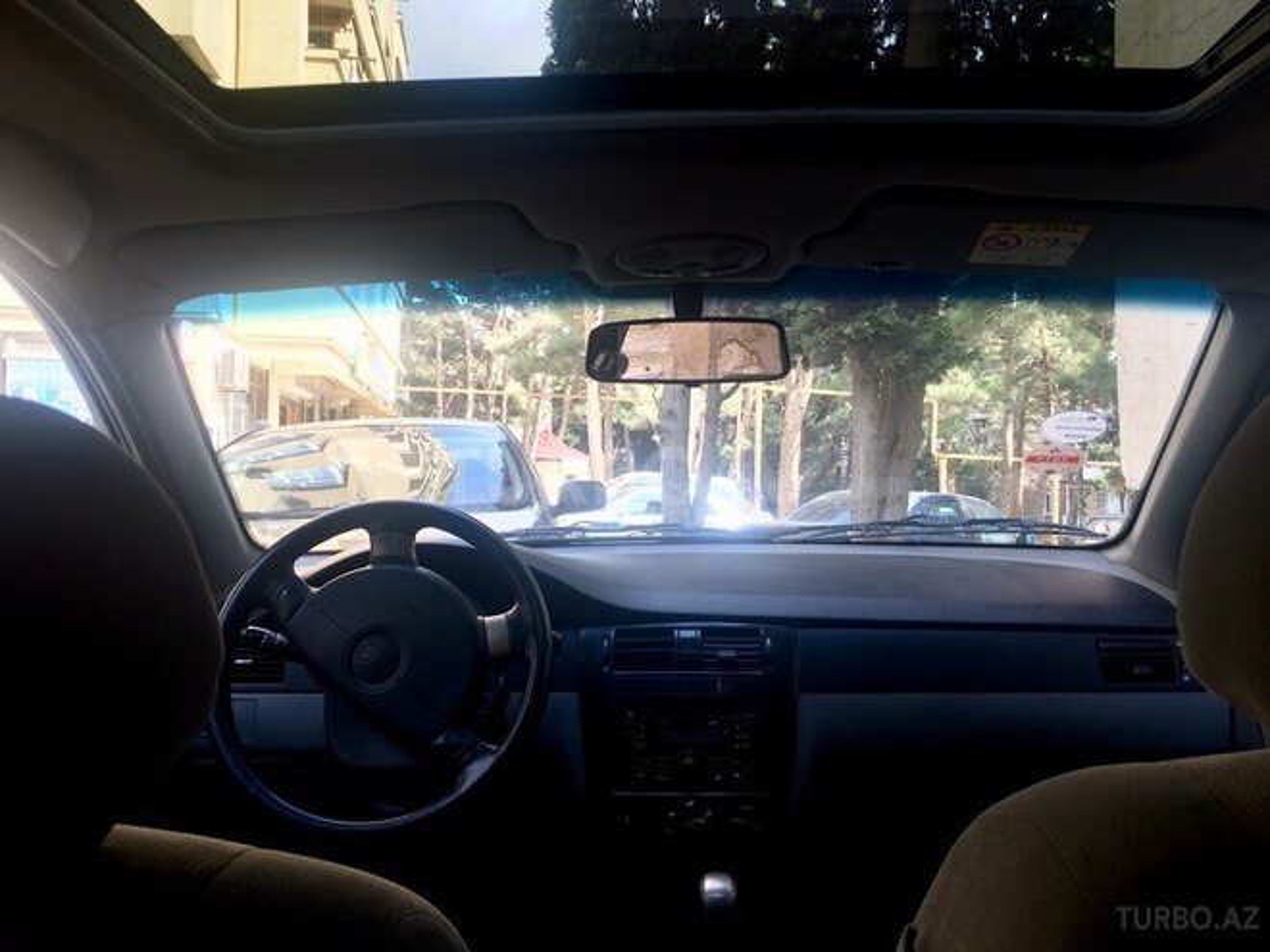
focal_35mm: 29
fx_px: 1064
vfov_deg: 48.2
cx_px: 635
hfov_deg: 61.7
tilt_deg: +0.6
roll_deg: -0.1
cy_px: 476
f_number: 2.2
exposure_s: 1/122
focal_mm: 4.15
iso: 32
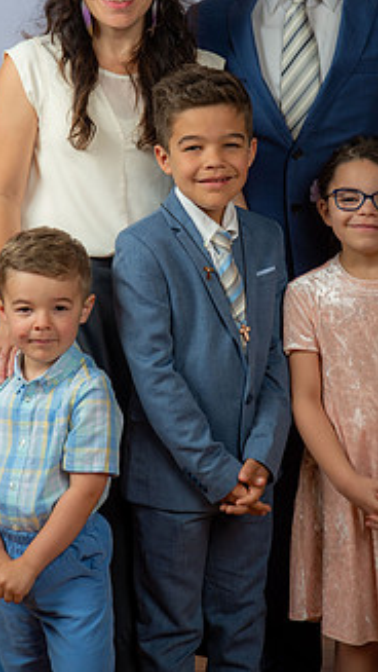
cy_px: 230
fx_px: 1692
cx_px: 196
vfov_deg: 22.4
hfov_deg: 12.7
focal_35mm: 95
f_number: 6.3
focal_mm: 66
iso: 250
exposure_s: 1/200
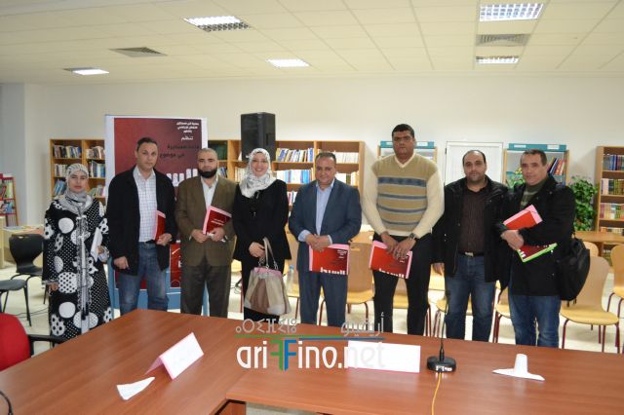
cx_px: 312
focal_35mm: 30
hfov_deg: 62.0
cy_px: 208
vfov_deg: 43.6
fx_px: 520
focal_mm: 20
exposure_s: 1/60
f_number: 3.8
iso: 3200
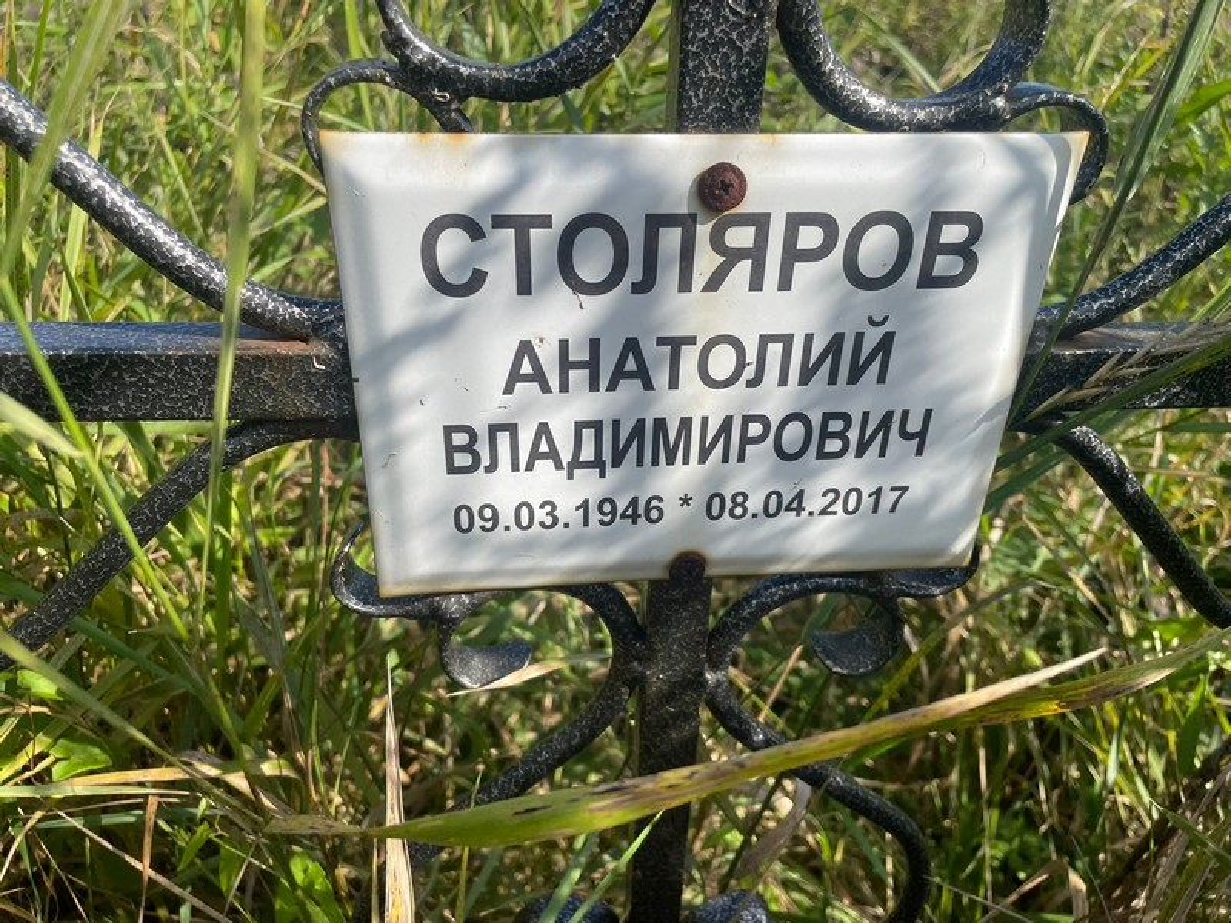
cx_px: 616
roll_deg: -1.0
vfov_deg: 53.1
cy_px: 462
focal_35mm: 26
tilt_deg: -23.4
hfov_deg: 67.3
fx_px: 925
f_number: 1.6
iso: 32
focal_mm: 4.2
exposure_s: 1/2257
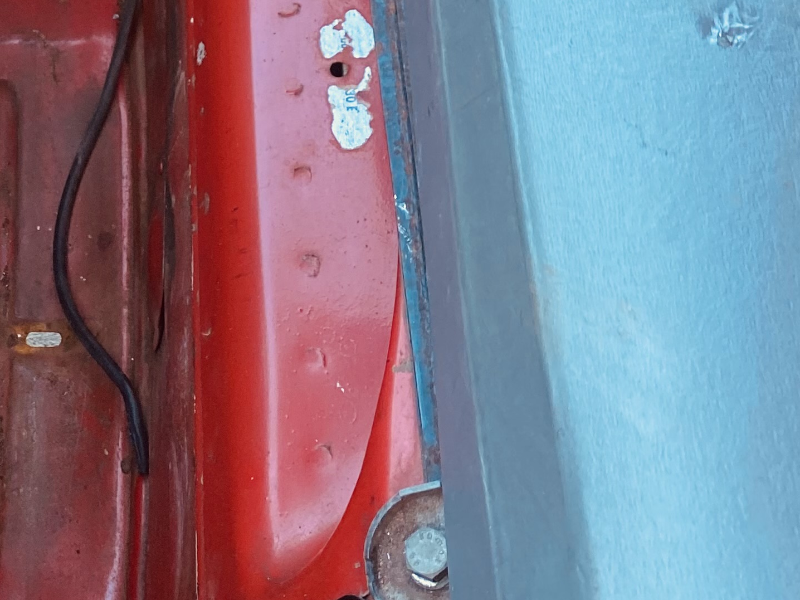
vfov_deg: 19.0
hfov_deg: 26.1
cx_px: 129
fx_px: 1687
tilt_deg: -49.7
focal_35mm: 73
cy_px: -129
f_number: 1.8
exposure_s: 1/121
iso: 125
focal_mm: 4.25
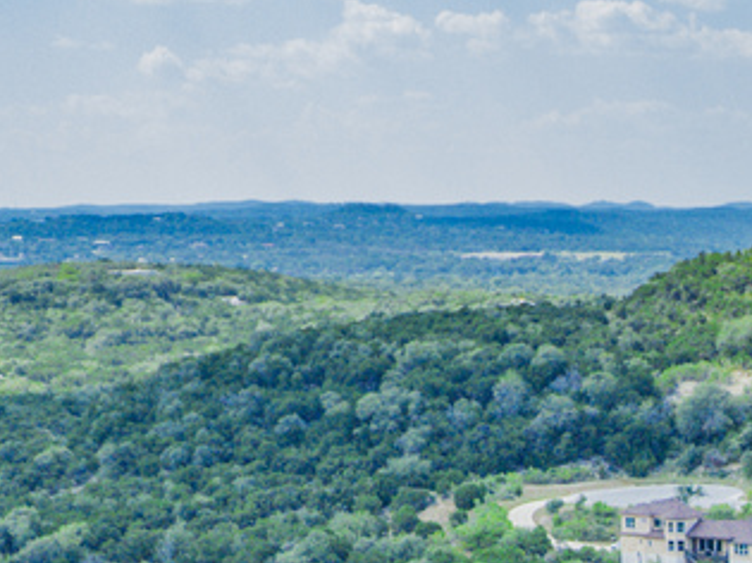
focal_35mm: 109
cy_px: 1097
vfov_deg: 12.2
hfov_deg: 17.4
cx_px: 842
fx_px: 2367
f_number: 2.8
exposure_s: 1/1000
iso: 100
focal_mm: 8.38
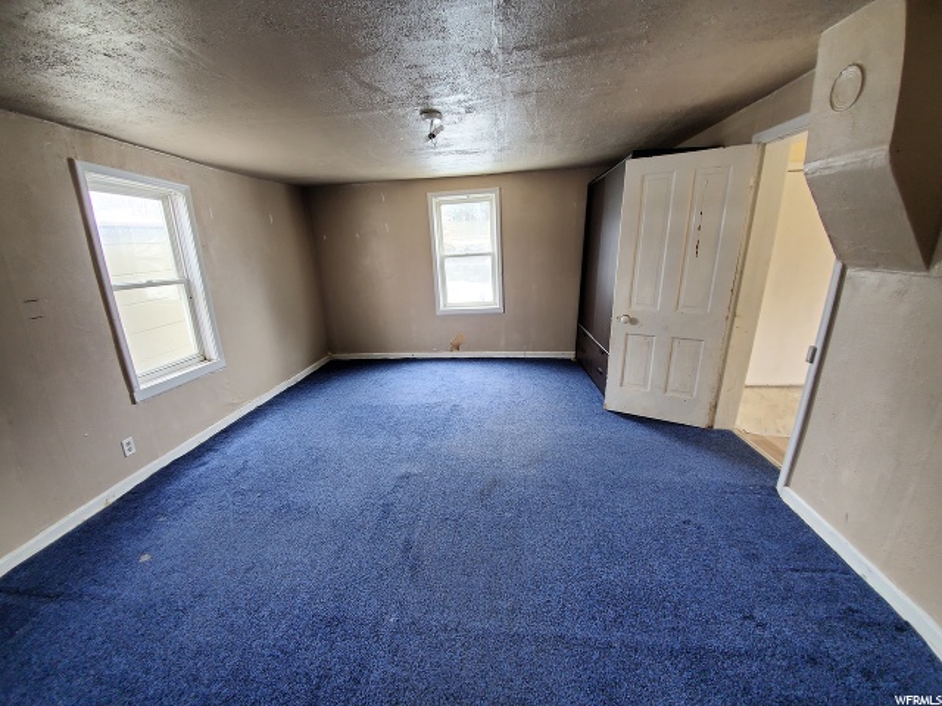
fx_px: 354
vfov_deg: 89.9
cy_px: 353
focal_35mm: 13
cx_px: 471
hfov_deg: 106.2
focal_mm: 1.8
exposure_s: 1/35
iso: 160
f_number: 2.2
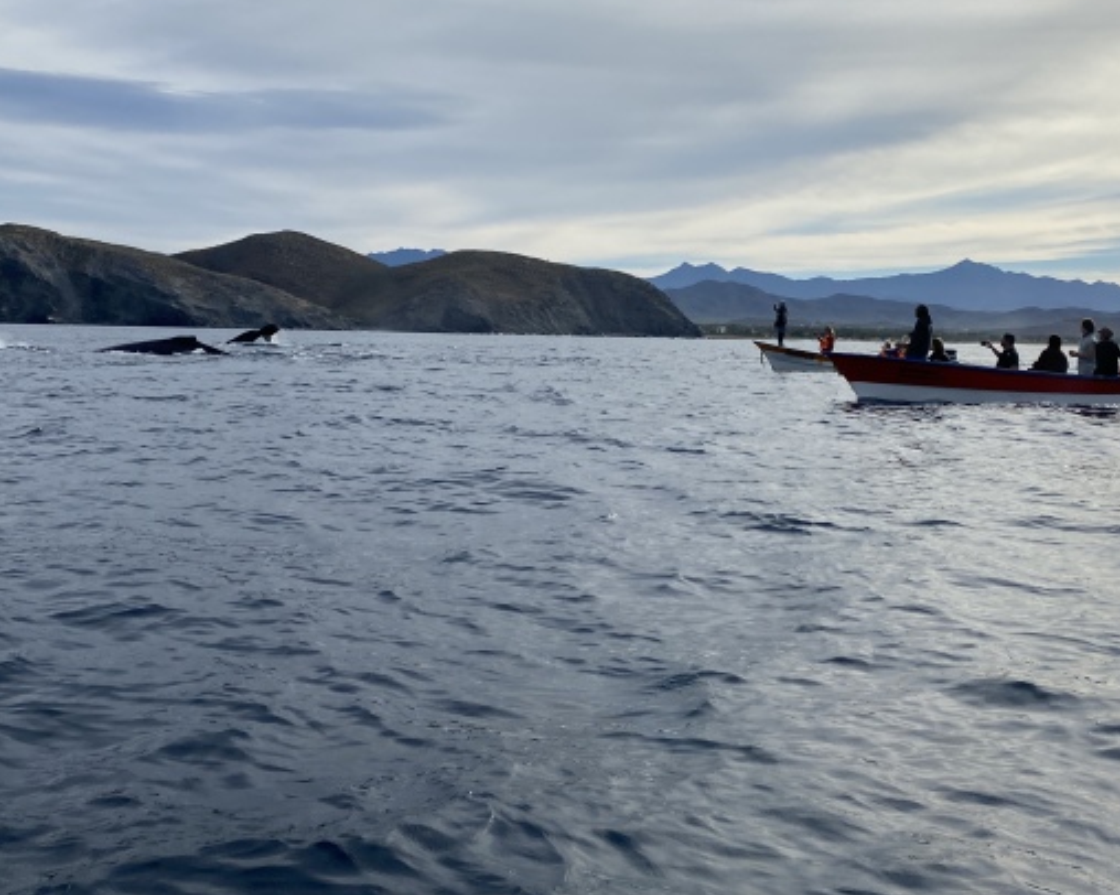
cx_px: 485
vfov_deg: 37.1
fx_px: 1325
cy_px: 344
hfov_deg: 45.7
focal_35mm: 40
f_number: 1.8
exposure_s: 1/6410
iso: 32
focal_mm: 4.25
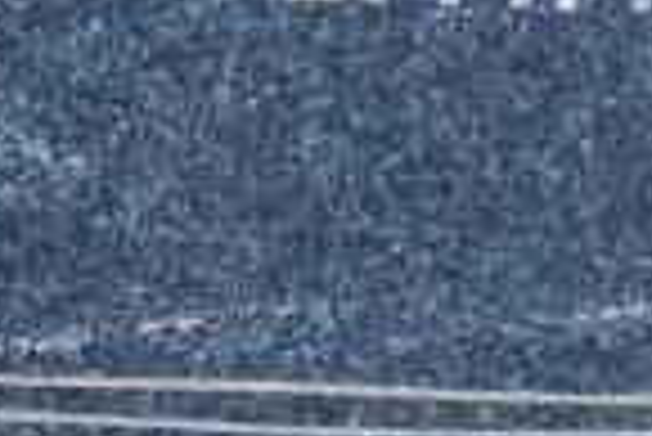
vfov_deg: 3.8
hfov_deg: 5.6
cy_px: -443
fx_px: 6545
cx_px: 1156
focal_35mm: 361
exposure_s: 1/125
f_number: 5.6
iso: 100
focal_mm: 34
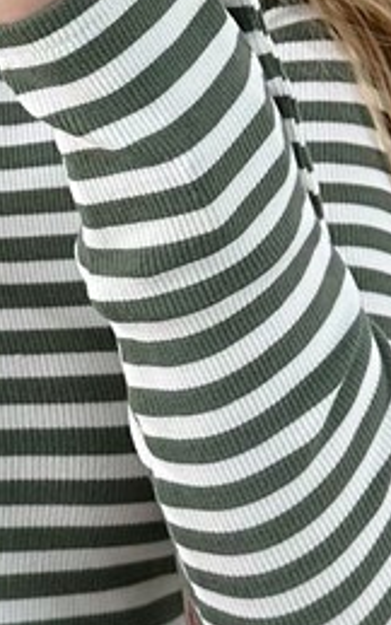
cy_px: -39
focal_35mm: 157
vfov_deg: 13.1
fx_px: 2675
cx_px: -46
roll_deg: -0.4
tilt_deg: -26.6
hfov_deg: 8.3
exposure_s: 1/50
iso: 200
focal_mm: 6.86
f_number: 1.78
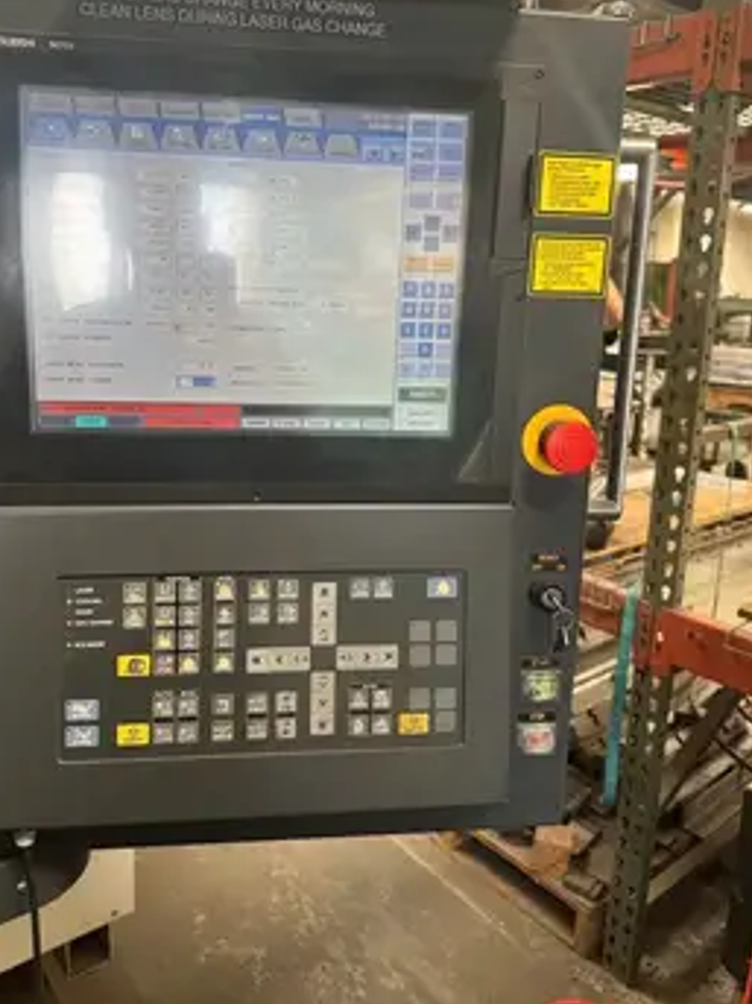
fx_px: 812
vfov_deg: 63.2
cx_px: 328
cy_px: 430
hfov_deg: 49.6
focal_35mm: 28
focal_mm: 6.9
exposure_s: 1/75
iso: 160
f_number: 1.8
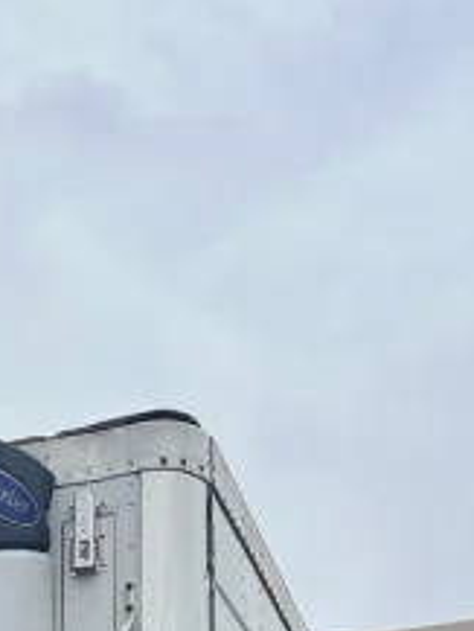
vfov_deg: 17.7
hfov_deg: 14.9
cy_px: 1018
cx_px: -90
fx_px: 1751
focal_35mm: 96
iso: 50
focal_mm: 5.1
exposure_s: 1/6897
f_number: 1.6
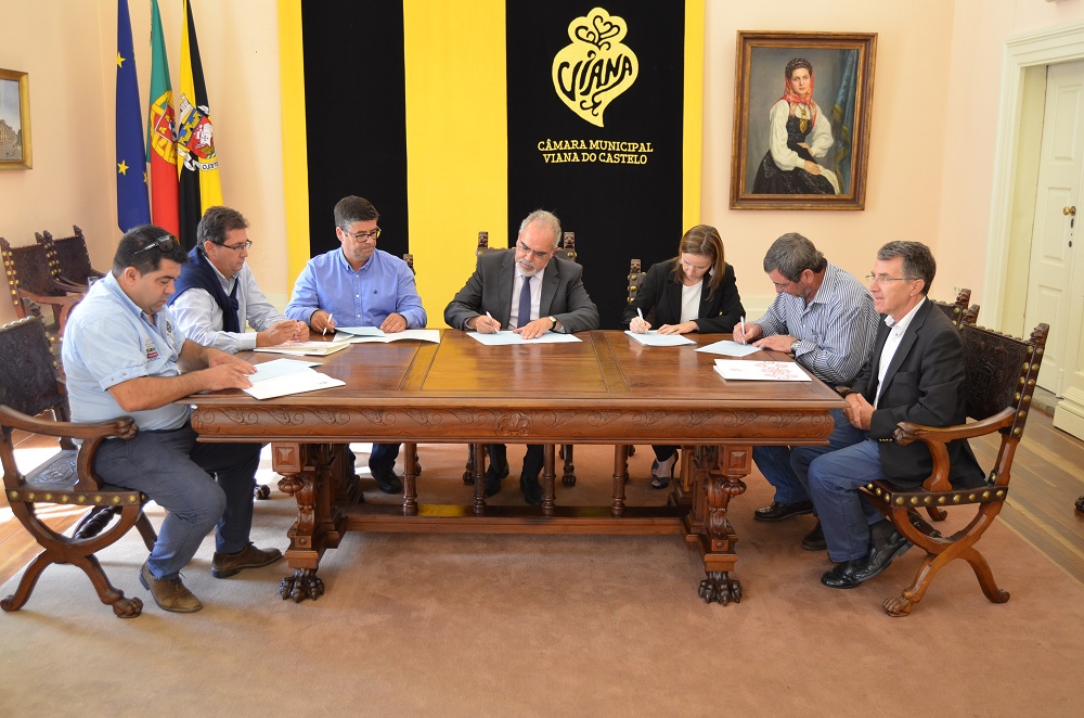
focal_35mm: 33
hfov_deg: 57.3
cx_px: 542
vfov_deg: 39.8
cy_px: 359
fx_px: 991
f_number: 4
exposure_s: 1/60
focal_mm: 22
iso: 800
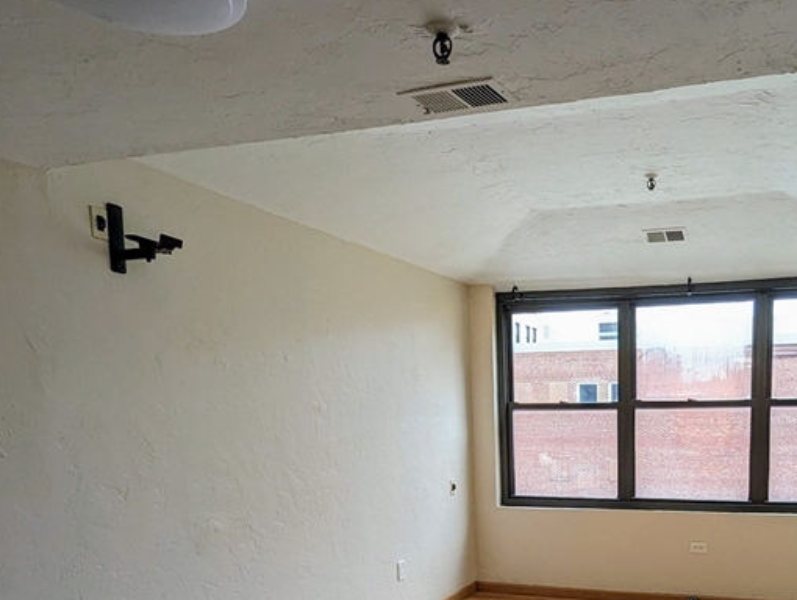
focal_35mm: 32
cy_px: 527
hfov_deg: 54.4
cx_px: 586
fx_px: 738
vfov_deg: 41.2
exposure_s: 1/197
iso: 76
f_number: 2.2
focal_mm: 2.35
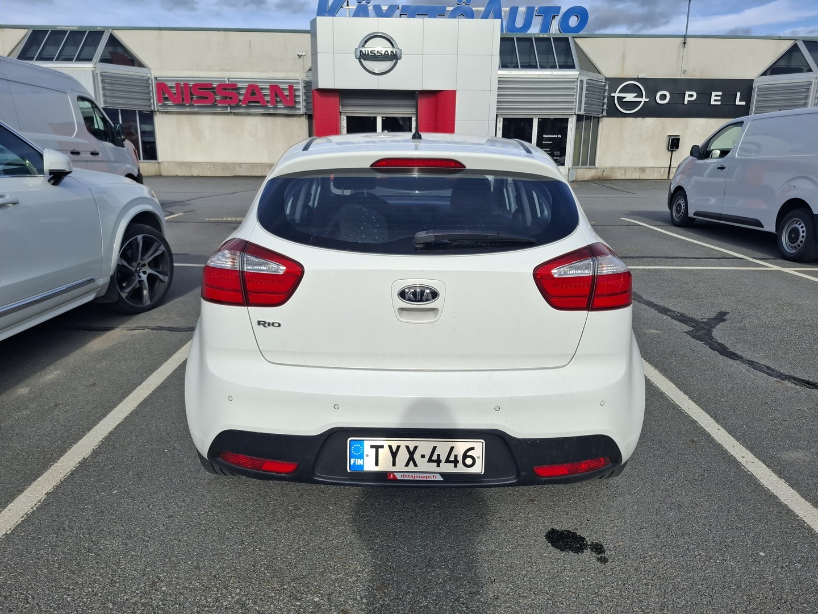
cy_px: 307
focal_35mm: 23
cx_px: 409
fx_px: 544
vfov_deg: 58.9
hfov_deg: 73.9
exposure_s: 1/1912
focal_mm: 5.54
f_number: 1.8
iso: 50
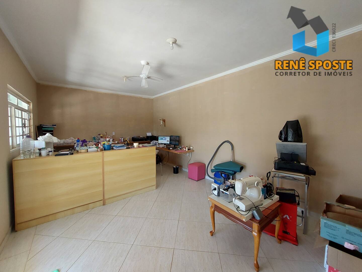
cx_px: 181
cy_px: 136
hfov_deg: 106.2
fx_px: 136
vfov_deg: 89.9
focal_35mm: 13
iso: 80
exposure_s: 1/60
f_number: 2.2
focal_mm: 1.74
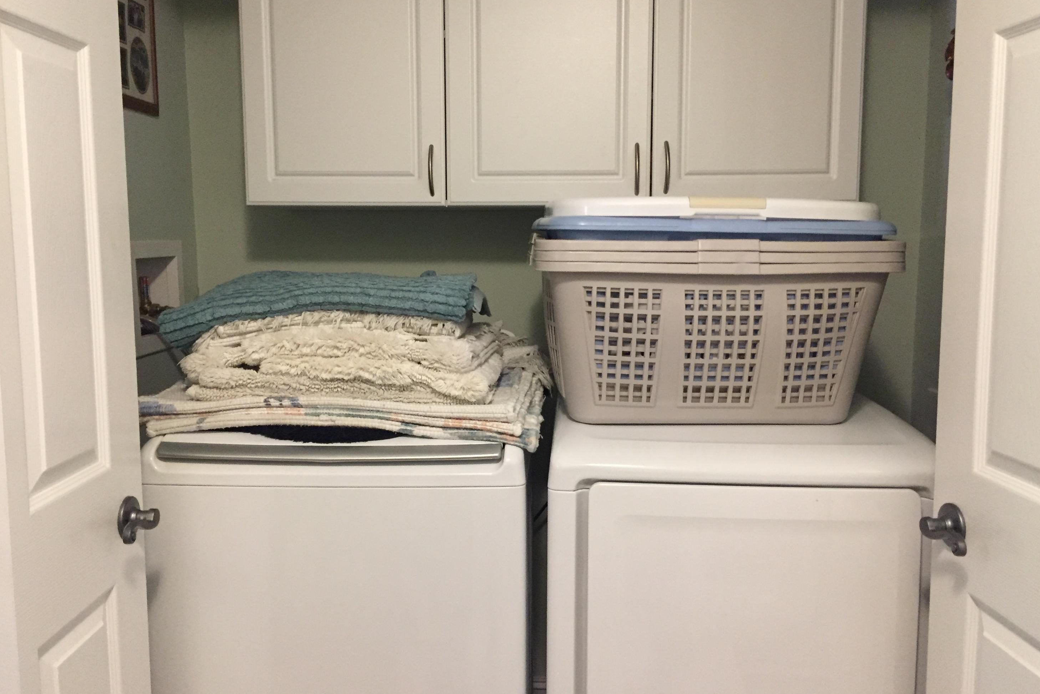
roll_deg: -1.7
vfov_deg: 42.3
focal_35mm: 31
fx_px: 895
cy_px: 336
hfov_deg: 60.3
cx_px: 523
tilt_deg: -6.8
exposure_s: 1/30
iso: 250
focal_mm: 4.15
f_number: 2.2
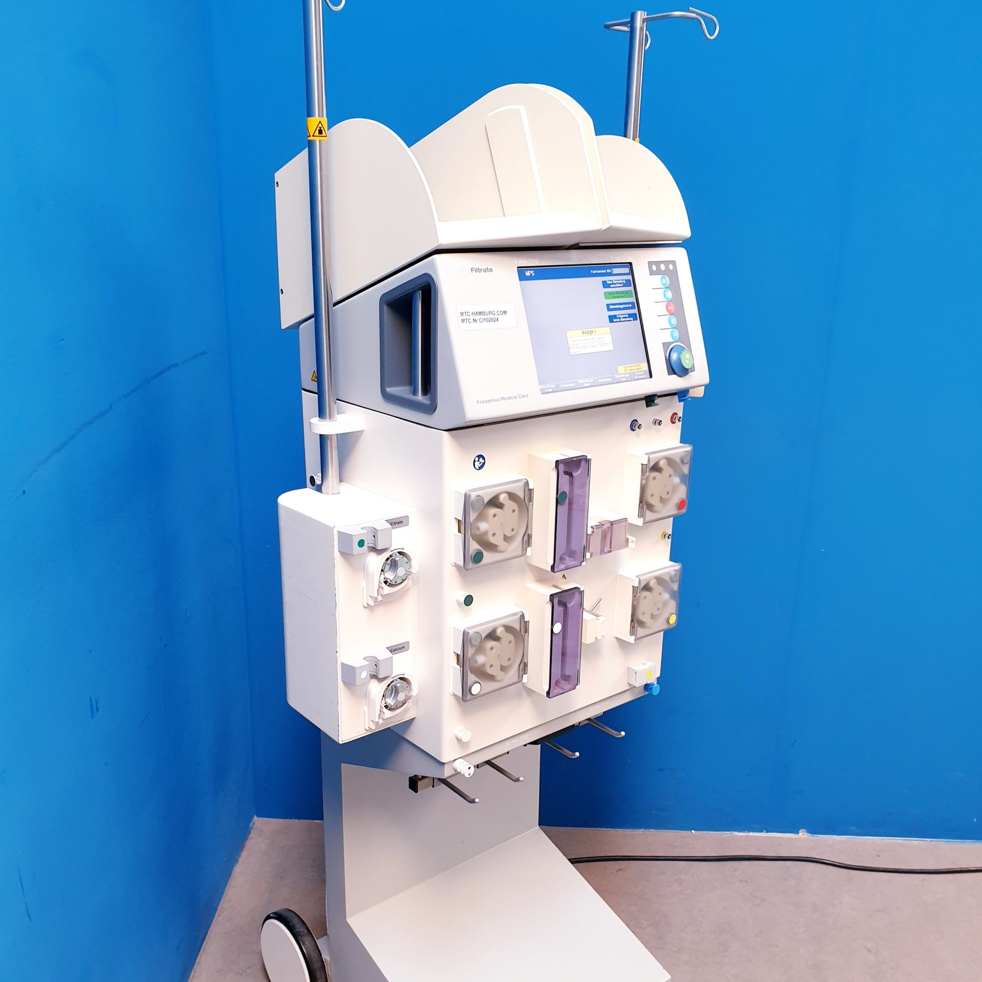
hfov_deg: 52.5
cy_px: 574
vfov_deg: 52.3
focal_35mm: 31
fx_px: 995
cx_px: 489
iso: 200
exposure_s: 1/50
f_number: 2.4
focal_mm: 4.3
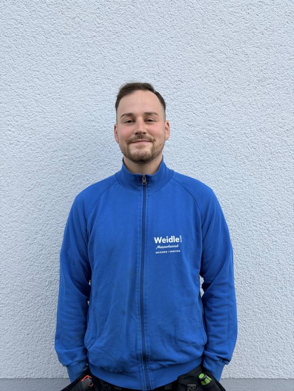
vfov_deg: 39.7
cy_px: 196
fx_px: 544
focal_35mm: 48
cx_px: 147
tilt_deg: -3.8
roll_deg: +0.4
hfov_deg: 30.3
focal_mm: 6.76
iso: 64
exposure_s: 1/657
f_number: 1.78
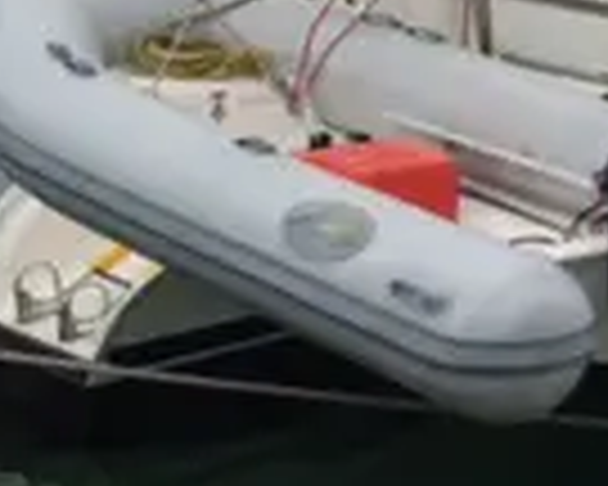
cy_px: -135
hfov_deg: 12.2
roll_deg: -0.5
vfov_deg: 11.2
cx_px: 1338
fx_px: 2411
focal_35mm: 134
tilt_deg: -10.2
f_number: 2.2
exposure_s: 1/336
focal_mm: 4.15
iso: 32
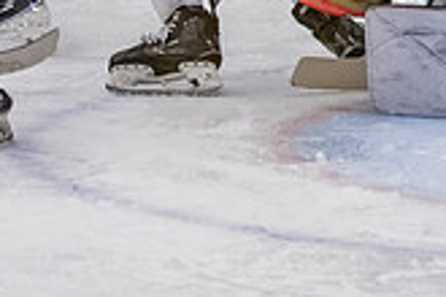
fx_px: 5859
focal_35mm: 473
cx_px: 337
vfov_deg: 2.9
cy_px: -246
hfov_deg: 4.4
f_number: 3.2
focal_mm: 86
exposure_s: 1/640
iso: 2000
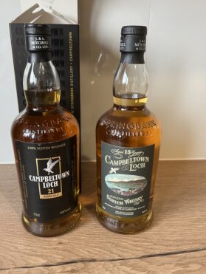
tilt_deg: -20.3
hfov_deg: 49.8
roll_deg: +1.6
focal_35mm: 28
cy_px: 130
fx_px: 222
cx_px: 98
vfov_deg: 63.4
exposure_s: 1/50
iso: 320
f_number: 1.6
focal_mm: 5.1
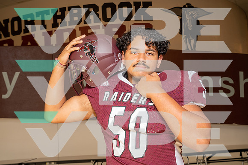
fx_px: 310
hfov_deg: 43.6
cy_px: 82
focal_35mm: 45
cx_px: 124
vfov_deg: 29.9
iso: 800
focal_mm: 45
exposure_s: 1/250
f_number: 8
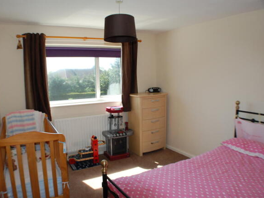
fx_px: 274
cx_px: 118
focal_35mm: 36
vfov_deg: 39.6
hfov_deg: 51.3
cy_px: 99
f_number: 4
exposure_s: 1/500
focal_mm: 22
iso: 400
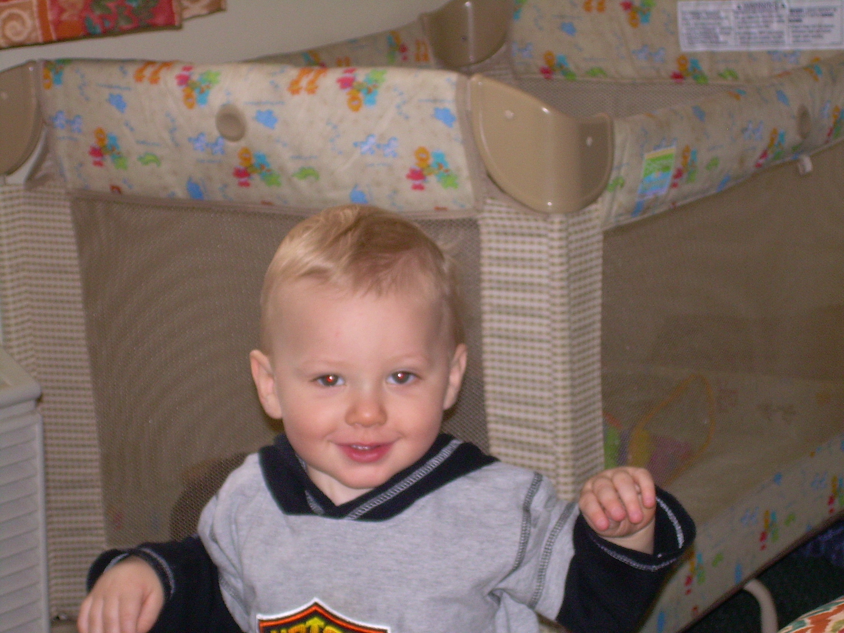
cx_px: 422
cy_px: 316
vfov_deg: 13.5
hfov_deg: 17.9
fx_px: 2682
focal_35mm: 110
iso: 200
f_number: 4.9
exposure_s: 1/60
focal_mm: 18.9
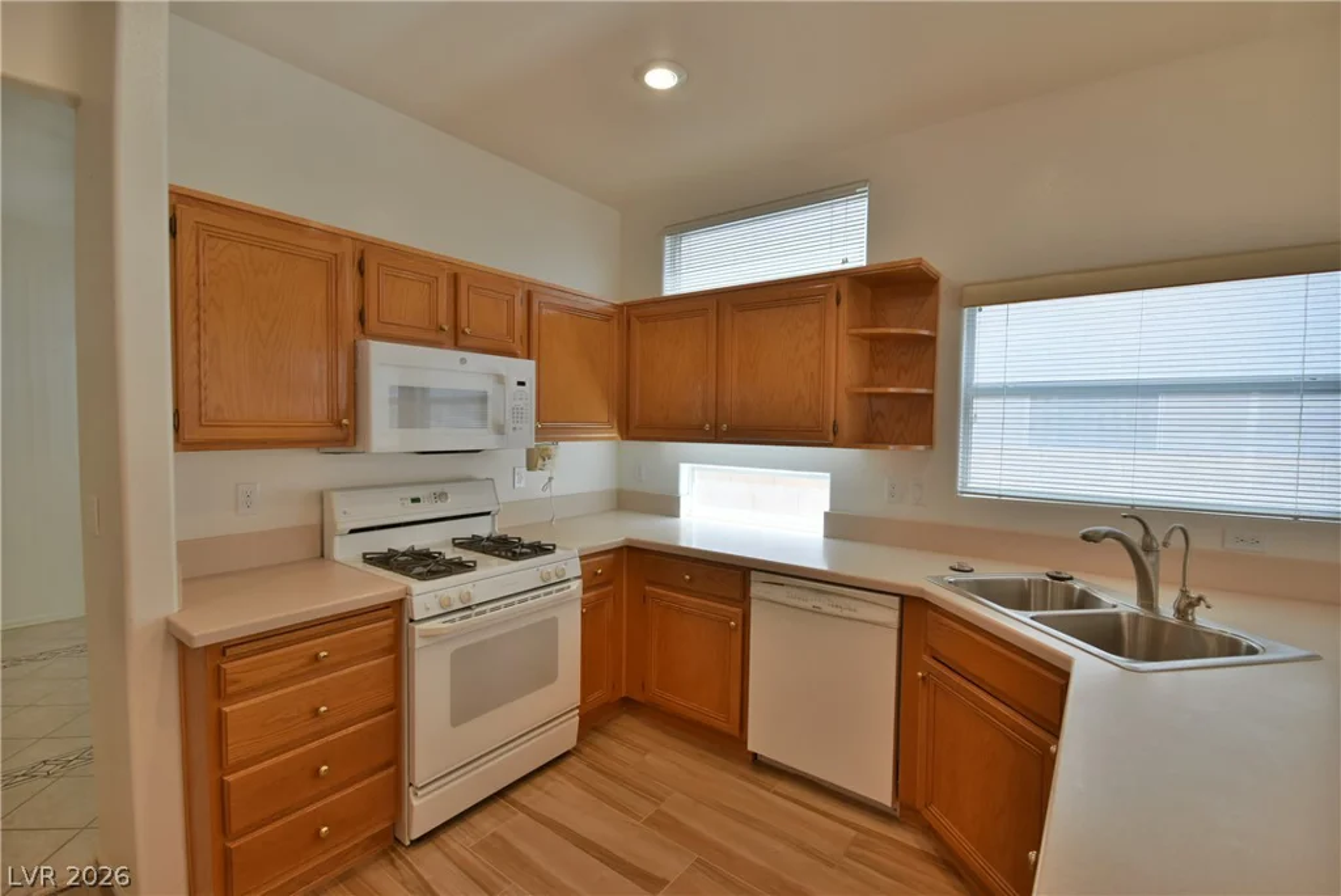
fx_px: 559
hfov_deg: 100.4
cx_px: 670
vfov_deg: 77.4
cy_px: 448
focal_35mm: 15
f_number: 7.1
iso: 1000
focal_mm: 10
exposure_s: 1/80
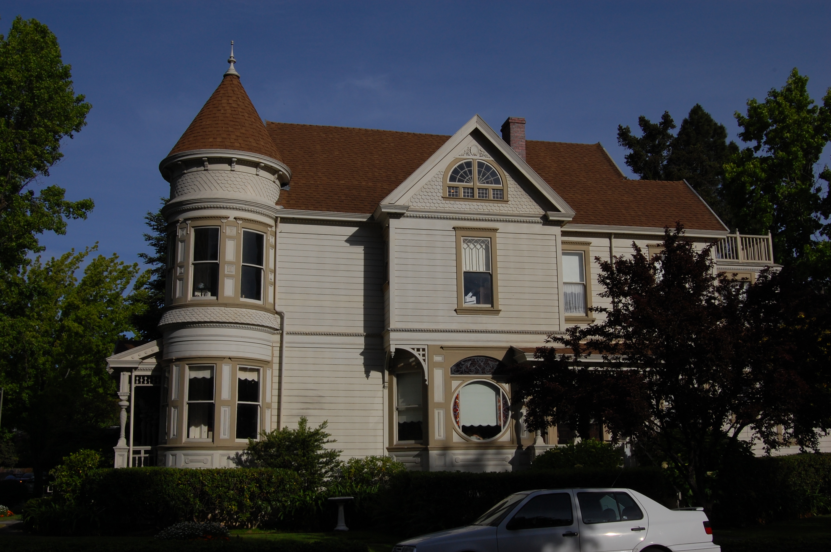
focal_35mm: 36
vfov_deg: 36.8
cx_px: 416
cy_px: 276
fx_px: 830
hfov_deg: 53.2
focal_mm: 24
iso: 200
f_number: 16
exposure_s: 1/400
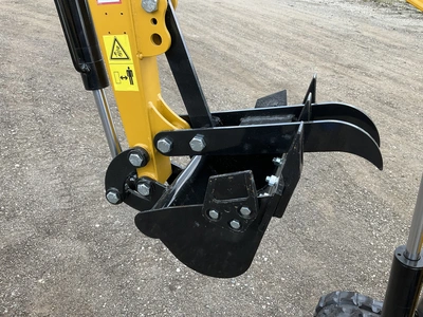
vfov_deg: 48.2
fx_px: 354
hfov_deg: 61.7
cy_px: 158
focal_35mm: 29
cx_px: 212
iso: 20
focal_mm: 3
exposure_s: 1/203
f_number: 1.8
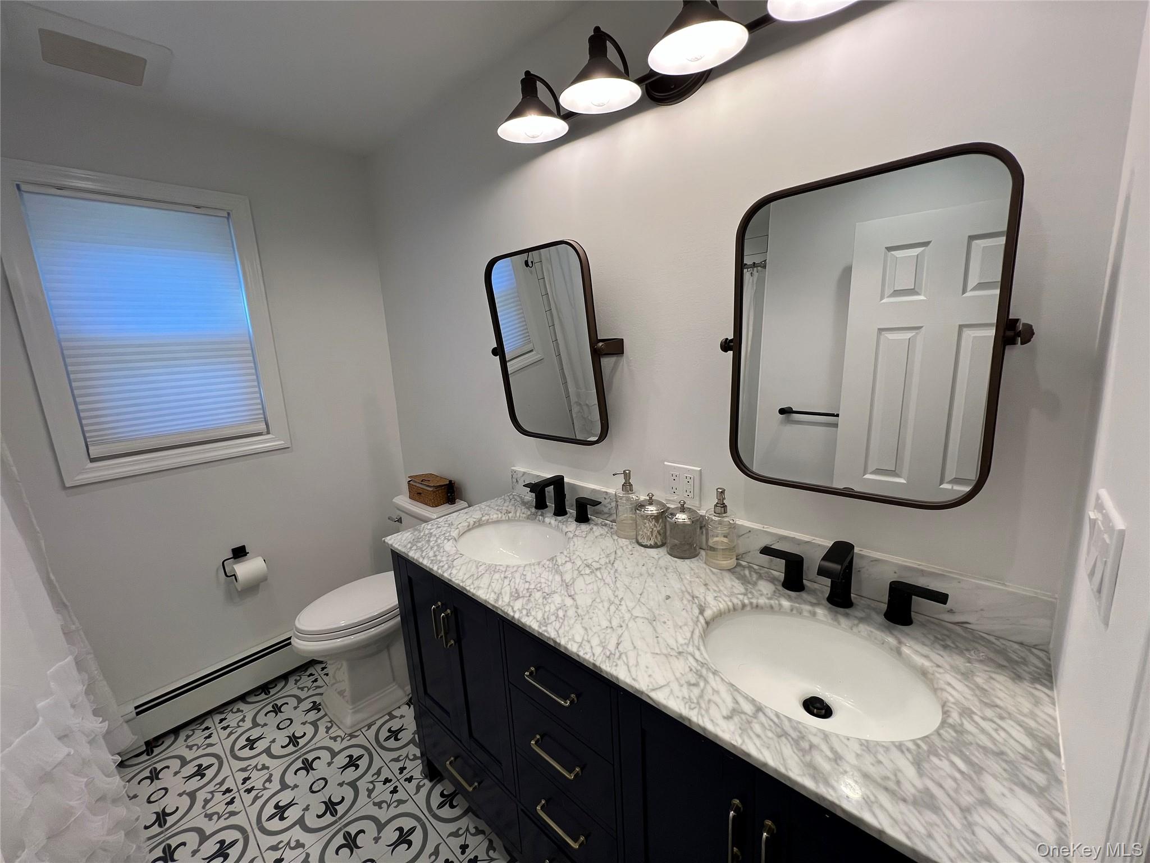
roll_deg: +2.9
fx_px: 432
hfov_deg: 106.2
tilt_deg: -13.1
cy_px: 432
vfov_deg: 89.9
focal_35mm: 13
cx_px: 575
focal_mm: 1.57
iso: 50
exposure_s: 1/120
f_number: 1.8
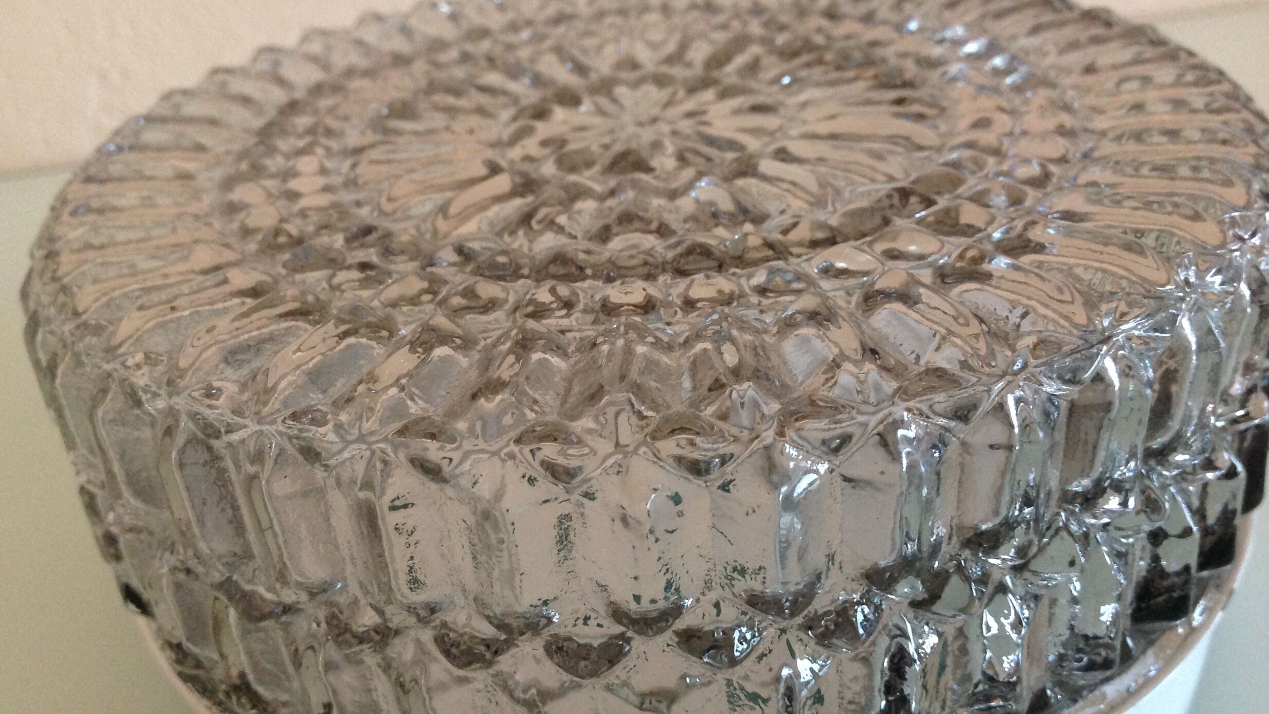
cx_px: 617
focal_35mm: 40
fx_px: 1346
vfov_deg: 29.7
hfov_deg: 50.5
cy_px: 342
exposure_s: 1/15
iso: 250
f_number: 2.4
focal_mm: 4.28
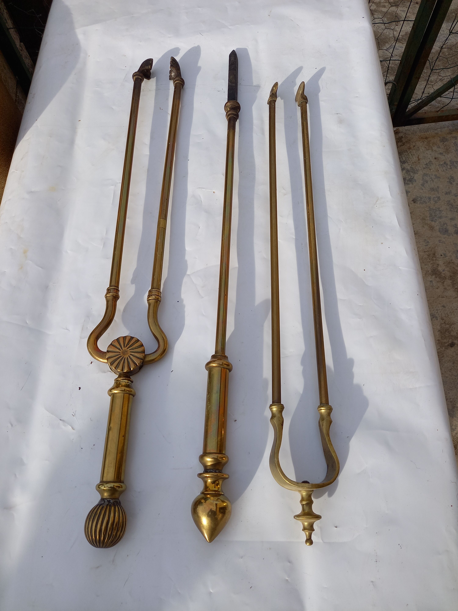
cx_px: 229
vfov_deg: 69.4
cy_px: 306
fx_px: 441
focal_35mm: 25
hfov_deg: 54.9
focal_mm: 4.65
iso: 50
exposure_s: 1/402
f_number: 1.8
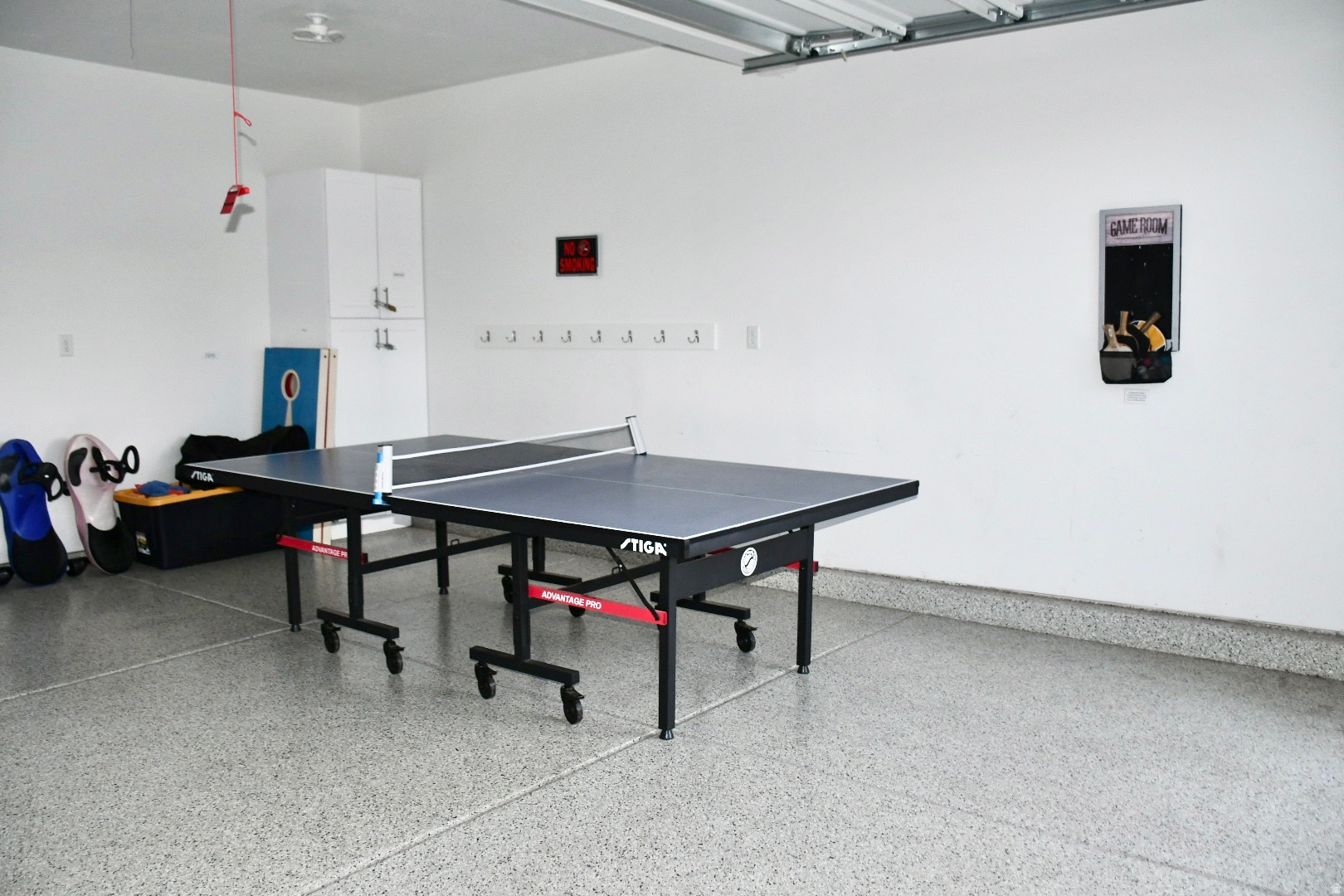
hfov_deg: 61.9
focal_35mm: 30
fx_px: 1120
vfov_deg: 43.6
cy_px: 448
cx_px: 672
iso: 800
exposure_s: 1/60
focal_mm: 20
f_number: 3.5
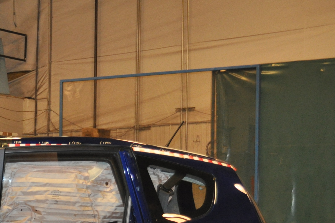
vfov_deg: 12.7
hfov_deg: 18.3
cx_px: -82
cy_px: 275
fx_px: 976
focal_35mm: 105
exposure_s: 1/60
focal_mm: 28
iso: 800
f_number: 4.5
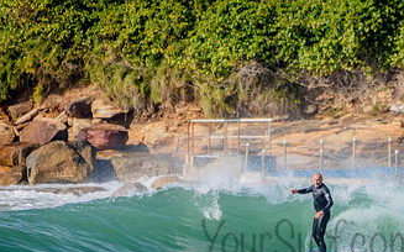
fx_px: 14944
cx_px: 329
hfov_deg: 1.5
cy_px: 228
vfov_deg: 1.0
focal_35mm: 1358
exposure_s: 1/2000
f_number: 5.6
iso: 360
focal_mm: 500
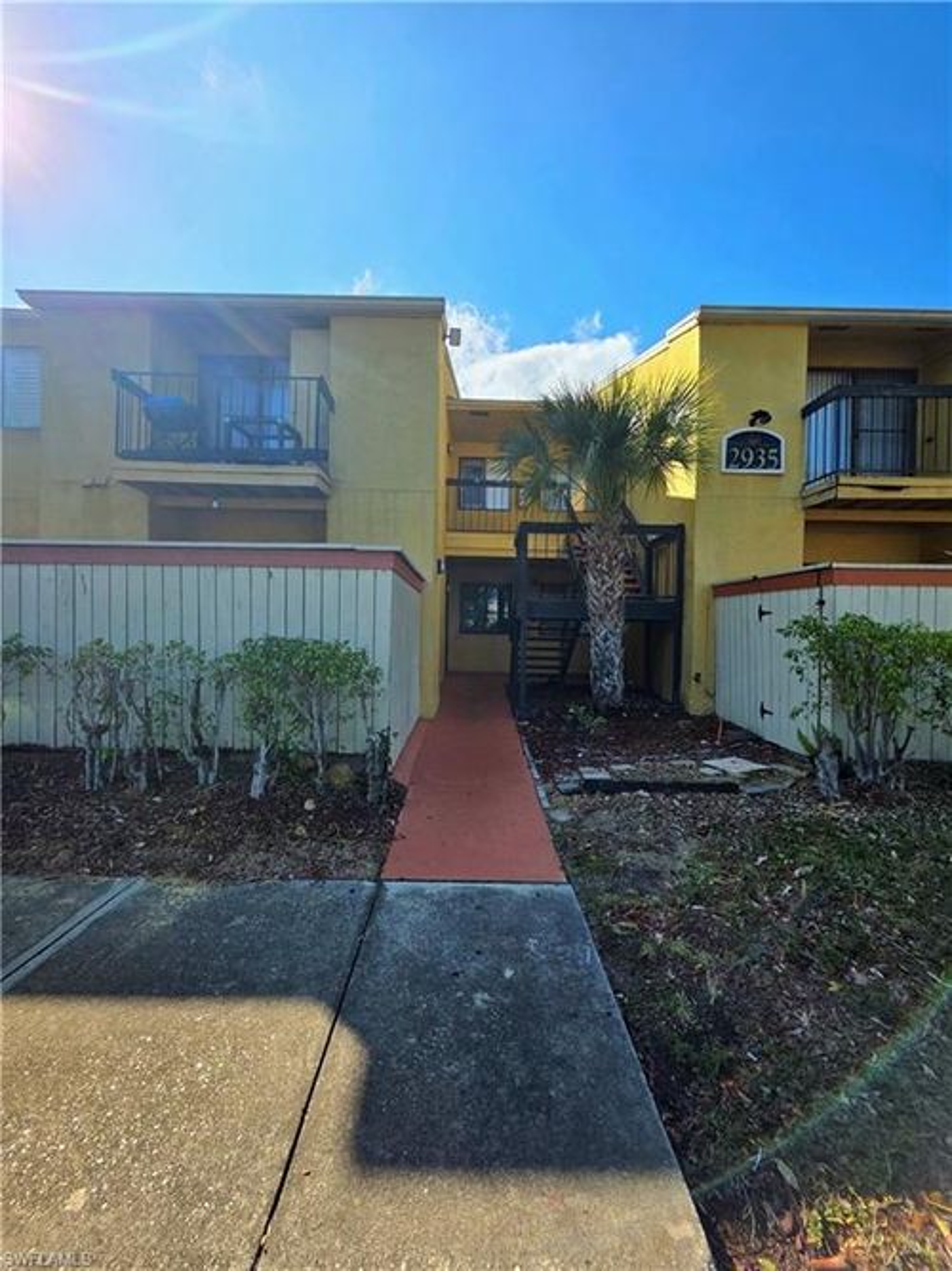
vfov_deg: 106.2
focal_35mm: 13
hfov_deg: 89.9
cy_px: 636
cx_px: 476
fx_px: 477
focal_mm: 2.2
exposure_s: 1/2000
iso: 40
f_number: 1.9
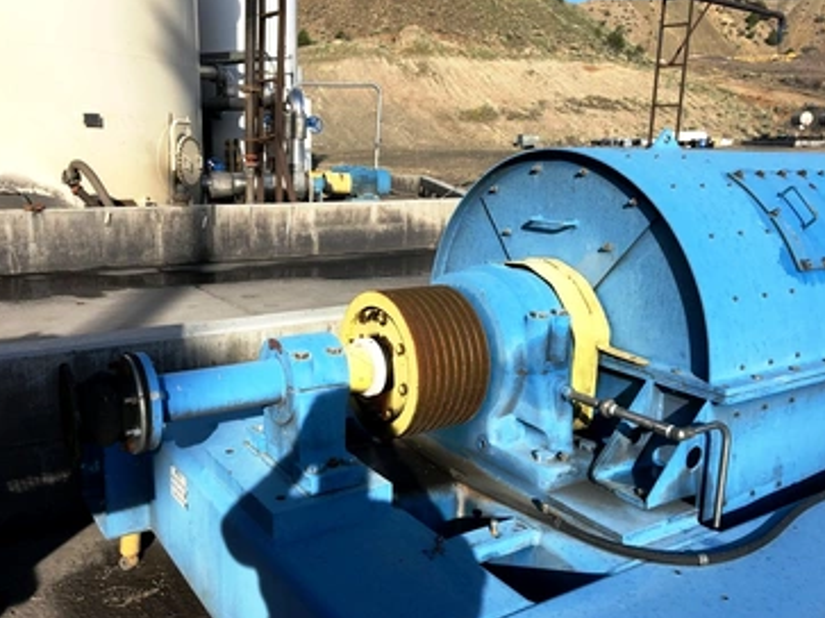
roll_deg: -0.5
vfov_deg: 44.1
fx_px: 762
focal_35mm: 32
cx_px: 382
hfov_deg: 56.8
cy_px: 316
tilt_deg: -11.4
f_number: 2.2
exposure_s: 1/1479
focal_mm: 4.15
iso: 25
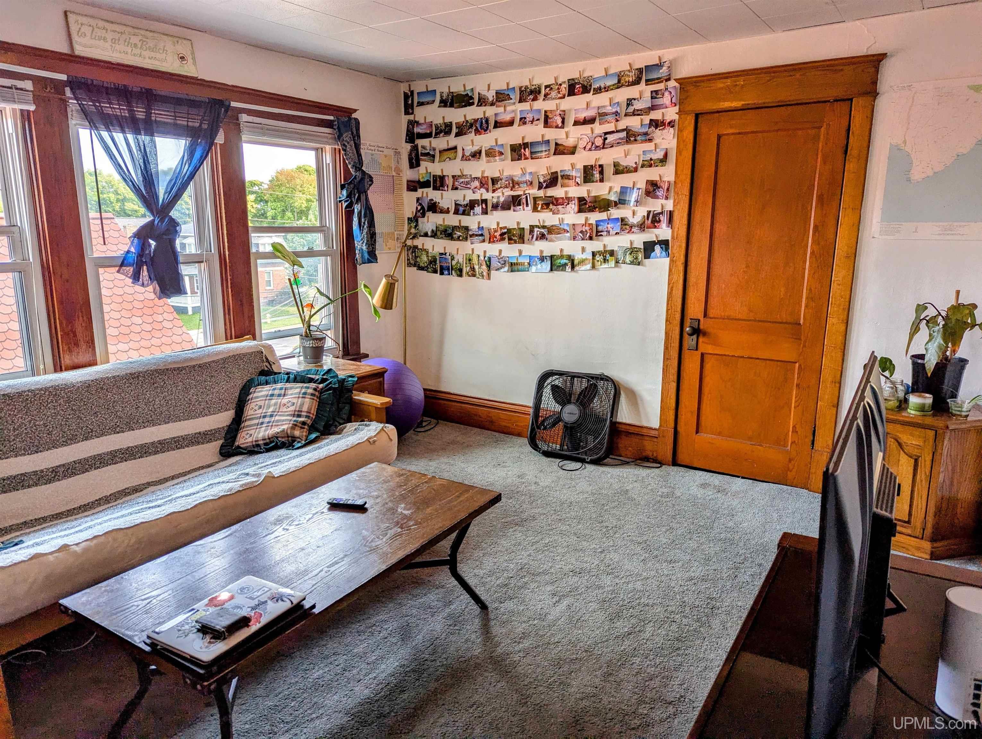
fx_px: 682
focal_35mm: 24
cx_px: 491
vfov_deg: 56.9
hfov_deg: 71.5
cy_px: 370
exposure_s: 1/63.8
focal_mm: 6.81
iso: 30
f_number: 1.85
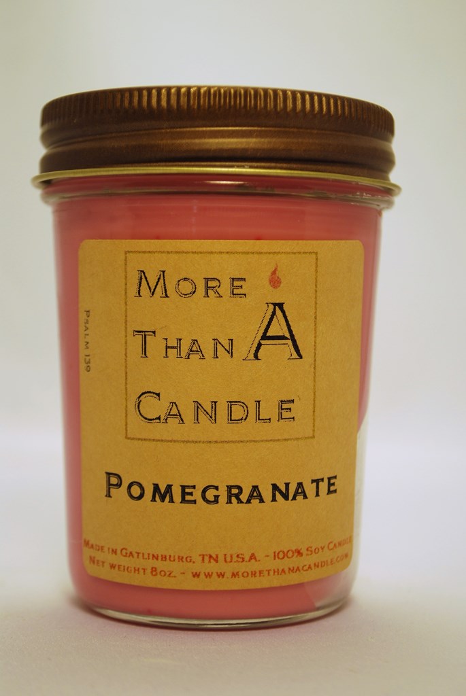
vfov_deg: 29.2
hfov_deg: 19.8
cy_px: 348
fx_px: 1336
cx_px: 233
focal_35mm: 69
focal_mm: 46
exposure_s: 1/80
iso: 200
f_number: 5.3
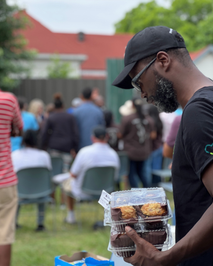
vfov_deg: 23.6
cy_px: 134
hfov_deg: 18.9
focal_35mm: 81
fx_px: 638
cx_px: 107
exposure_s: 1/259
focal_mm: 9
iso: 25
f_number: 2.8
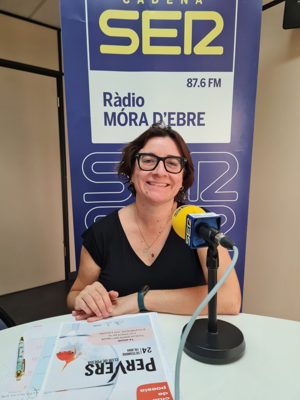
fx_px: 300
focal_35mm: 26
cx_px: 150
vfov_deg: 67.3
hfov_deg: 53.1
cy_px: 200
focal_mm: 5.4
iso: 100
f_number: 1.8
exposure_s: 1/100
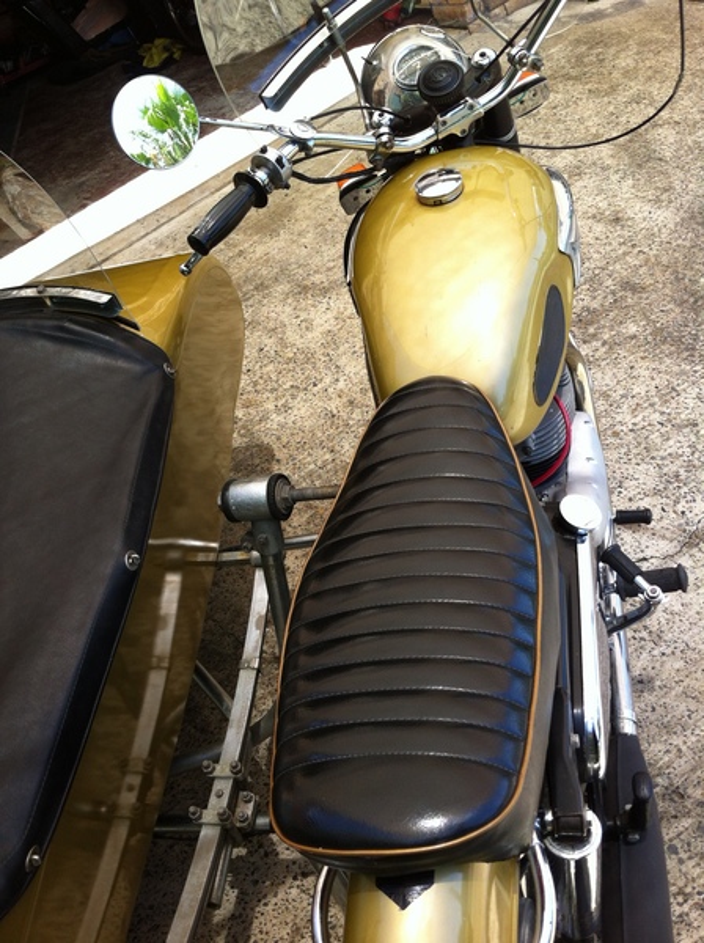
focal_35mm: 35
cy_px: 472
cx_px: 352
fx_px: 952
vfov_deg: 52.7
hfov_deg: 40.6
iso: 80
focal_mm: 3.85
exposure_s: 1/338
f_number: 2.8
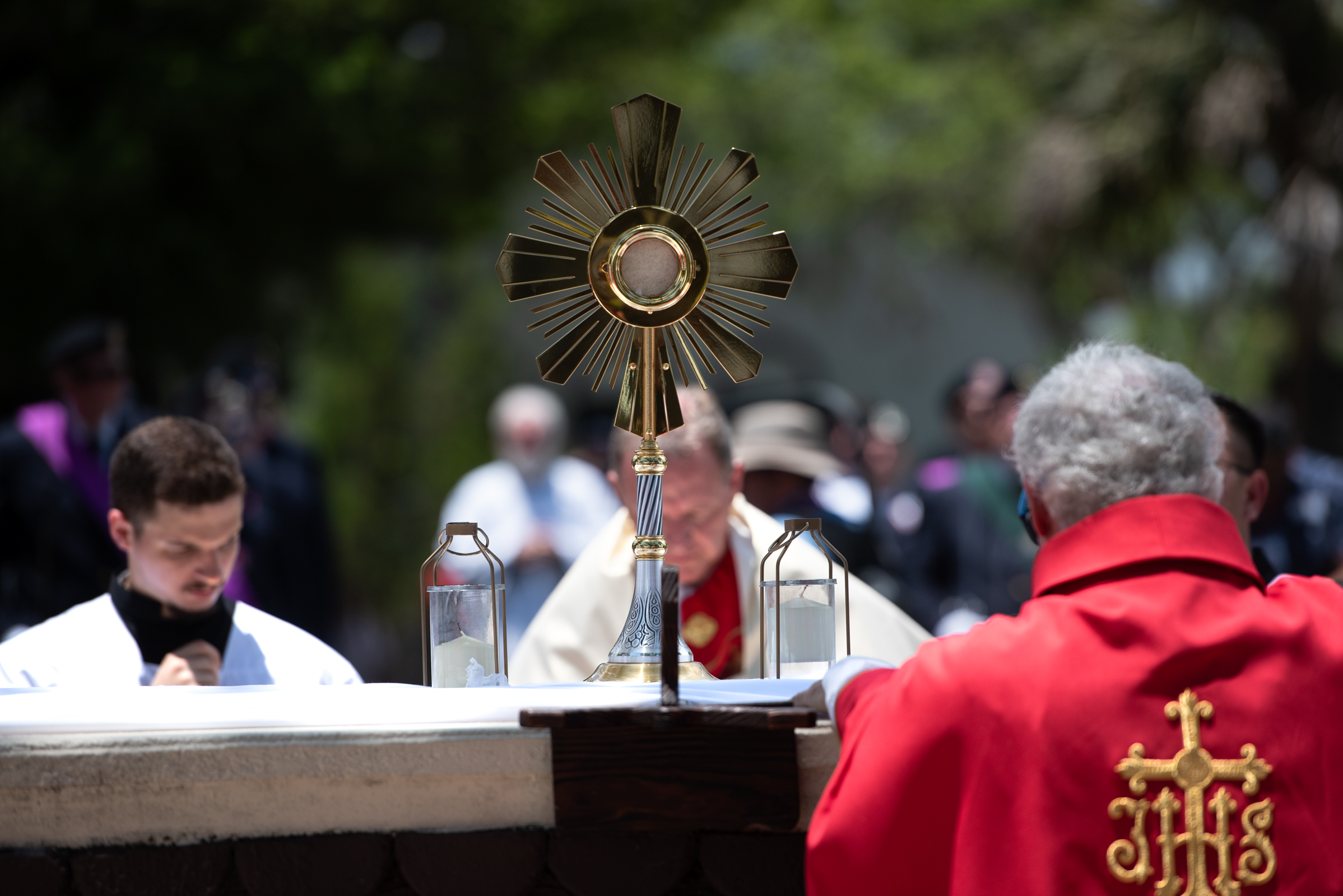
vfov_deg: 7.0
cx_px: 672
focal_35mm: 195
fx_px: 7277
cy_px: 448
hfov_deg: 10.5
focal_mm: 195
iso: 200
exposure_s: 1/3200
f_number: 3.2
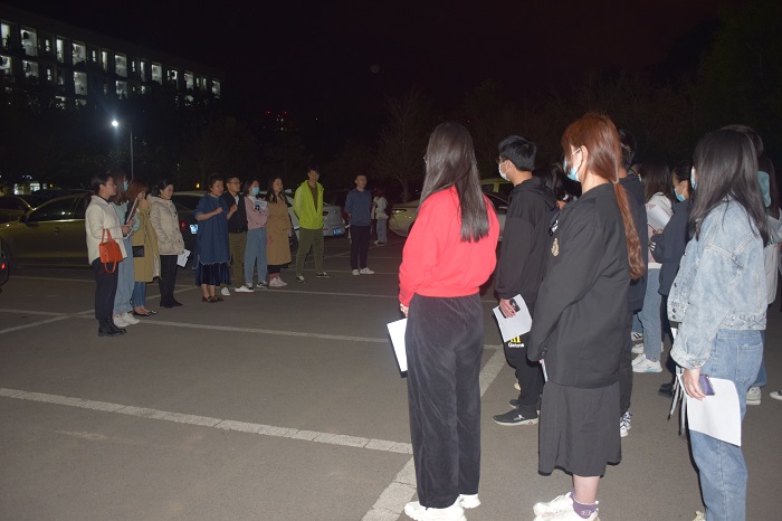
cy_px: 260
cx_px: 391
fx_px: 651
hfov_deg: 62.0
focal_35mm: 30
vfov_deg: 43.6
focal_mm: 20
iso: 800
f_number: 3.5
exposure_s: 1/30
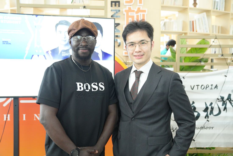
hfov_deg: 54.4
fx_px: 226
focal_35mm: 35
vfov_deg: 37.8
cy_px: 78
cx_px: 116
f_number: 3.5
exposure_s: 1/125
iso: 5000
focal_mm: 35
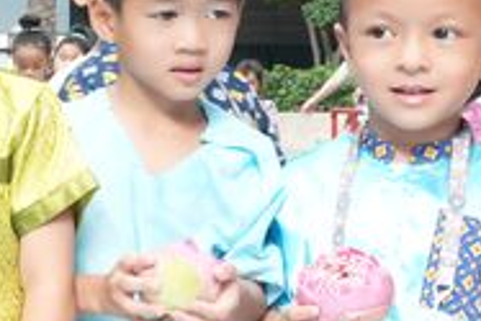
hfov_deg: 14.0
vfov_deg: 9.8
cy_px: 121
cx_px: -165
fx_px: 1867
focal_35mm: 140
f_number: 11
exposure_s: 1/100
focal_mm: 29
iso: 1000
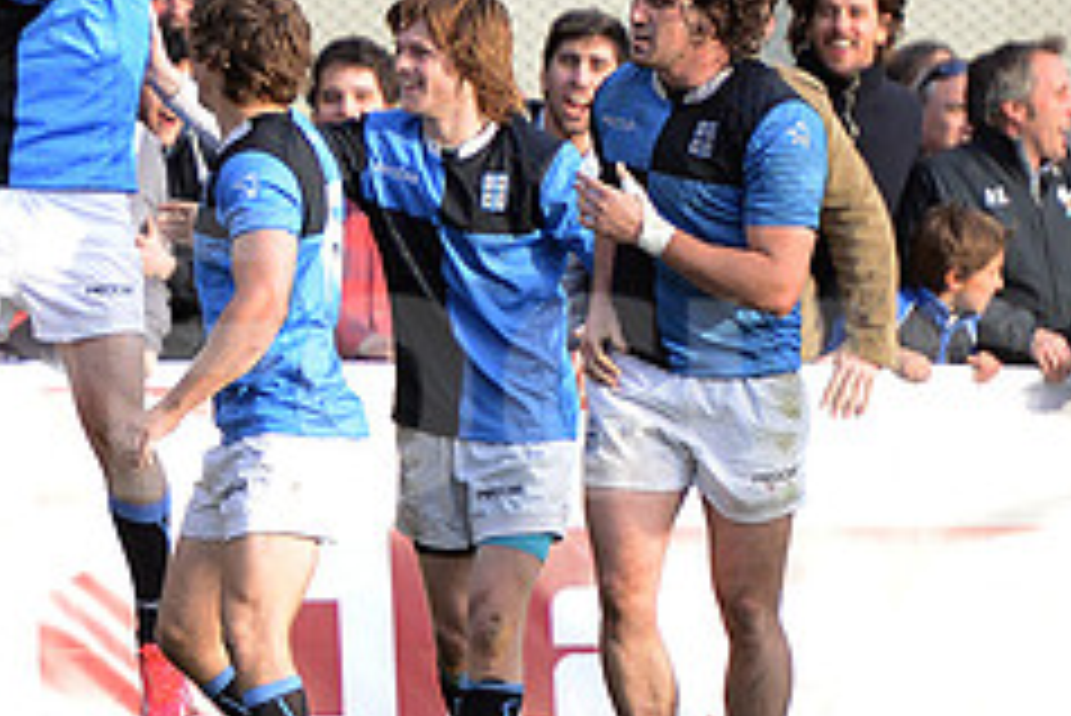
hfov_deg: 4.3
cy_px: 344
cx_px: -86
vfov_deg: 2.9
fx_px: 14139
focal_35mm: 475
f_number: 2.8
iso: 640
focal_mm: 195
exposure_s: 1/640
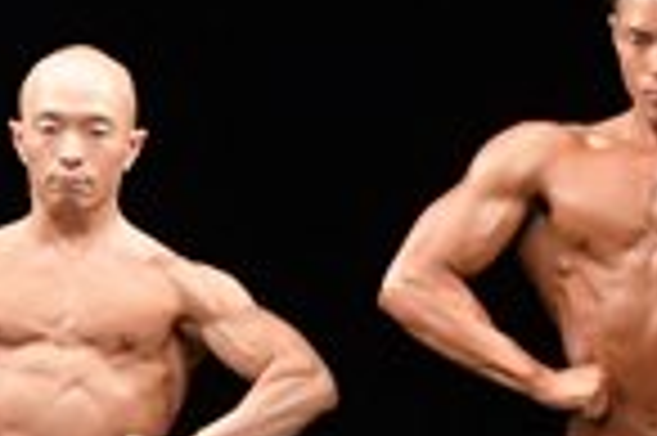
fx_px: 15149
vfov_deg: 1.7
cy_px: 485
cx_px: -2
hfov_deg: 2.5
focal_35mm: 831
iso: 3200
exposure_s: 1/400
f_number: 5.6
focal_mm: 105
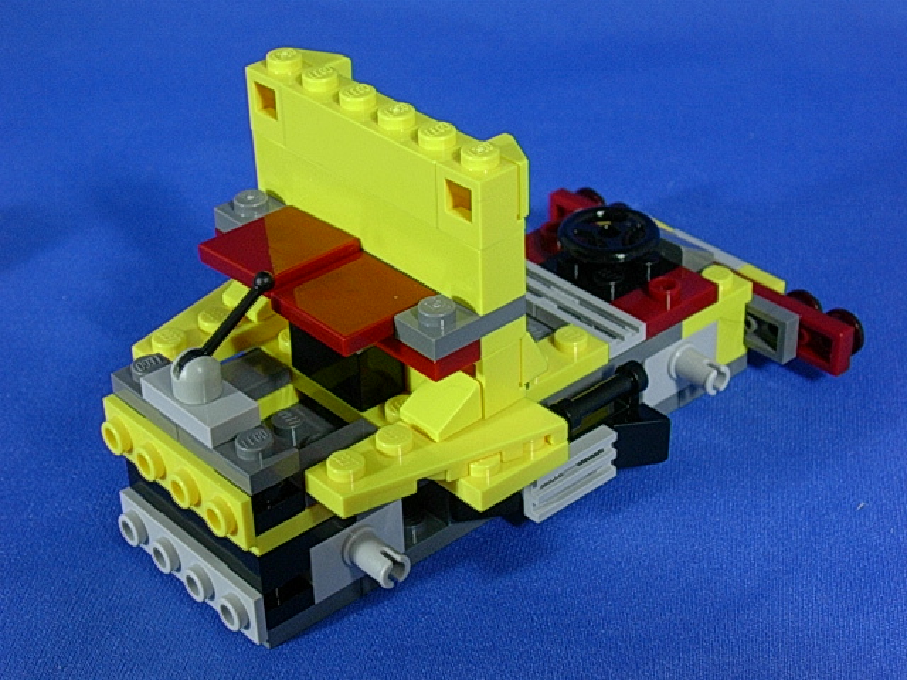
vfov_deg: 20.7
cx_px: 454
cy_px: 340
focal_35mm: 71
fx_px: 1860
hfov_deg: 27.4
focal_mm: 10.8
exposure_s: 1/6.5
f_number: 3.7
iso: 70
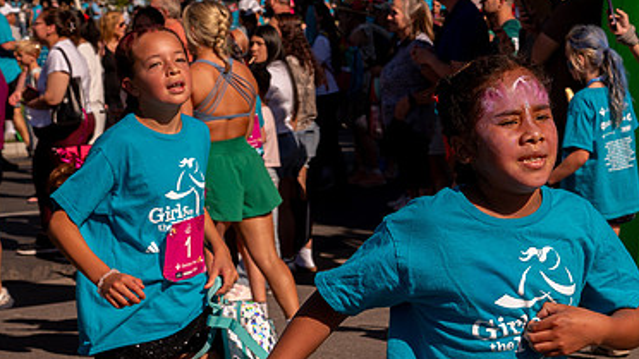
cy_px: 131
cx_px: 485
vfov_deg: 9.3
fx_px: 2202
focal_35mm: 130
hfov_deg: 16.4
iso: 800
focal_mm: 66
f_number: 11
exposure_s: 1/1600
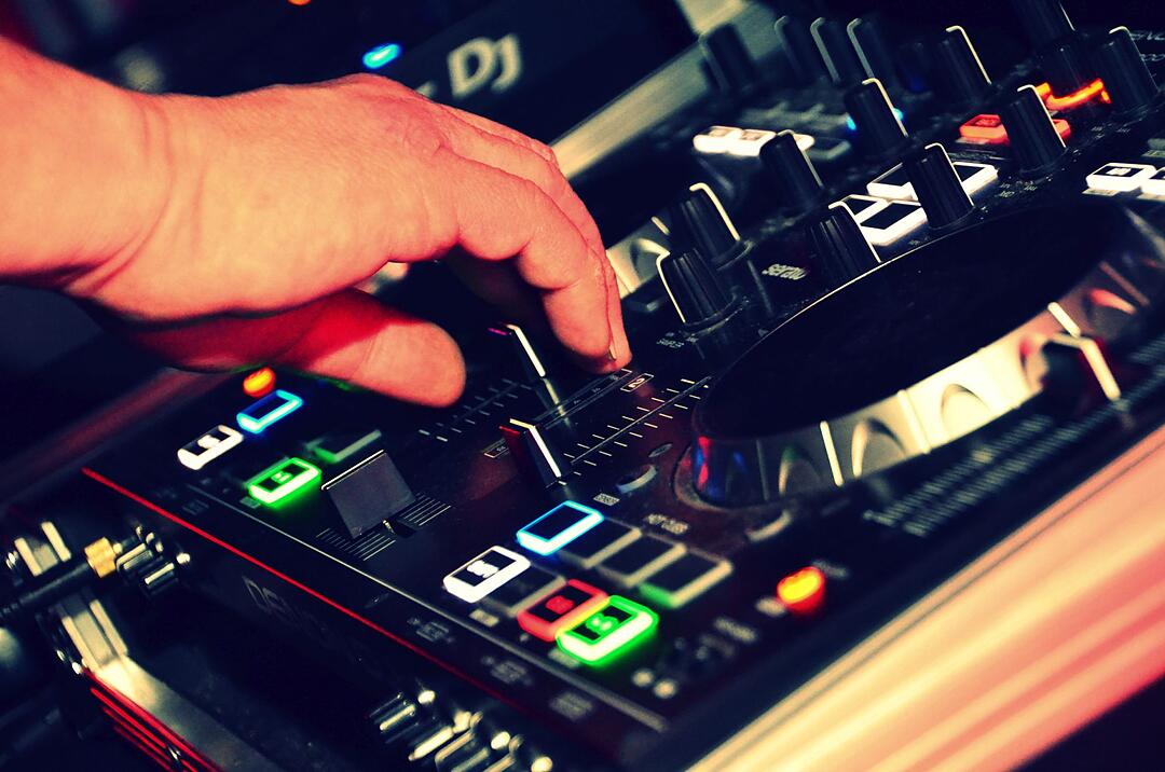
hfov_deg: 16.1
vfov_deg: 10.7
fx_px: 4119
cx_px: 582
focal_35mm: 128
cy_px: 386
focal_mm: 85
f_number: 5.6
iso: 3200
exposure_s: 1/25
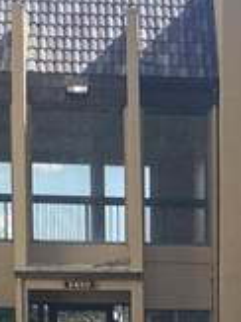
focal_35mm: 153
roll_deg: -0.3
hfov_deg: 9.5
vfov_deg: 12.4
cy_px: 468
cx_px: 302
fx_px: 1422
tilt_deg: -6.1
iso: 32
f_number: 1.8
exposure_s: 1/1608
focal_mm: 4.25
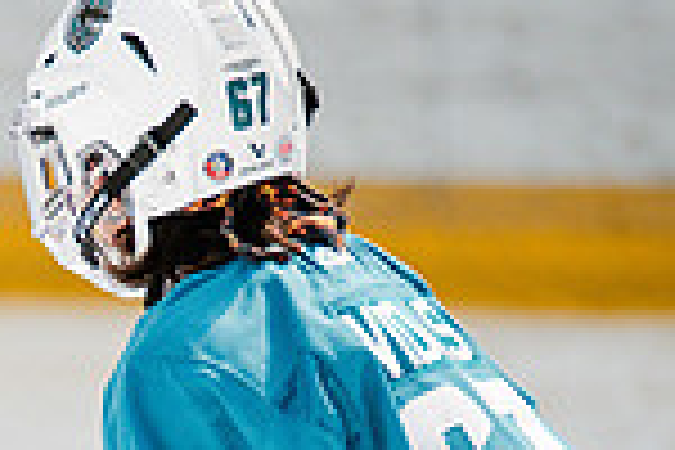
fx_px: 19798
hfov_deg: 2.0
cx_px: -135
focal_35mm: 1056
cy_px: 758
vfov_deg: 1.3
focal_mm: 274
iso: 1250
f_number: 3.2
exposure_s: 1/2500
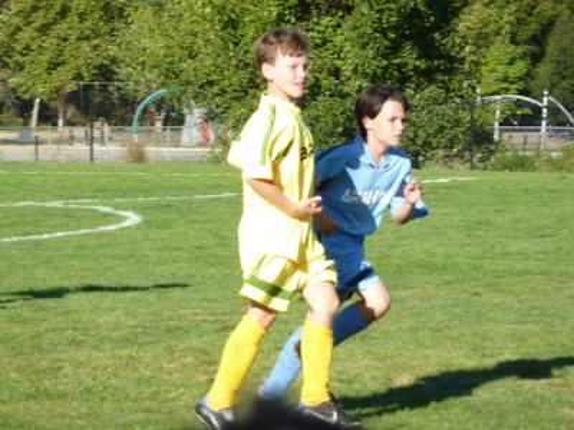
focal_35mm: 242
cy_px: 215
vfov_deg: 6.1
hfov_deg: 8.2
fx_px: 4013
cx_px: 287
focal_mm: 39.7
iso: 80
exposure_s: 1/320
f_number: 4.7
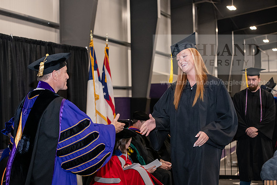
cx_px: 138
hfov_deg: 28.8
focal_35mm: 70
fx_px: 539
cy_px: 92
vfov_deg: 19.5
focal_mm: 70
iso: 2500
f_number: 5
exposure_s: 1/200
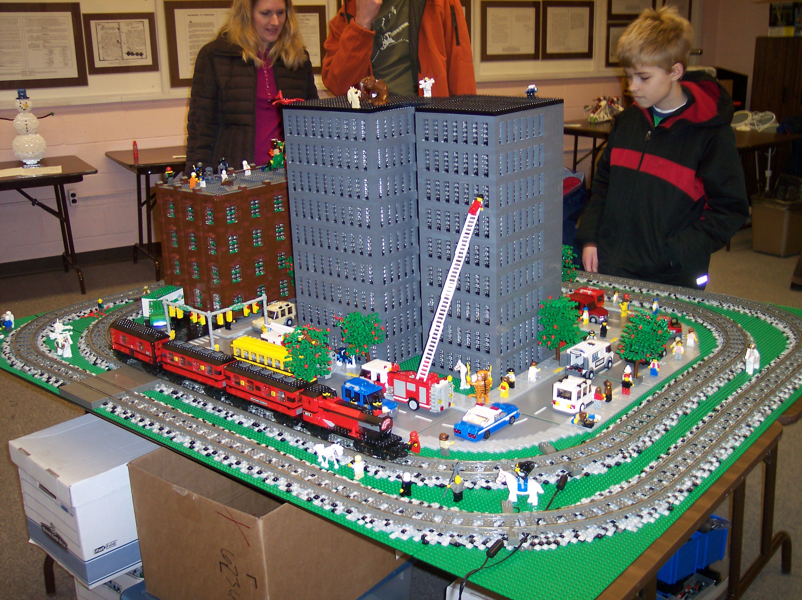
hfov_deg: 49.0
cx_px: 401
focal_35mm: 38
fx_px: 880
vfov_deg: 37.7
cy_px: 300
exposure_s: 1/30
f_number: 2.8
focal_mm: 8
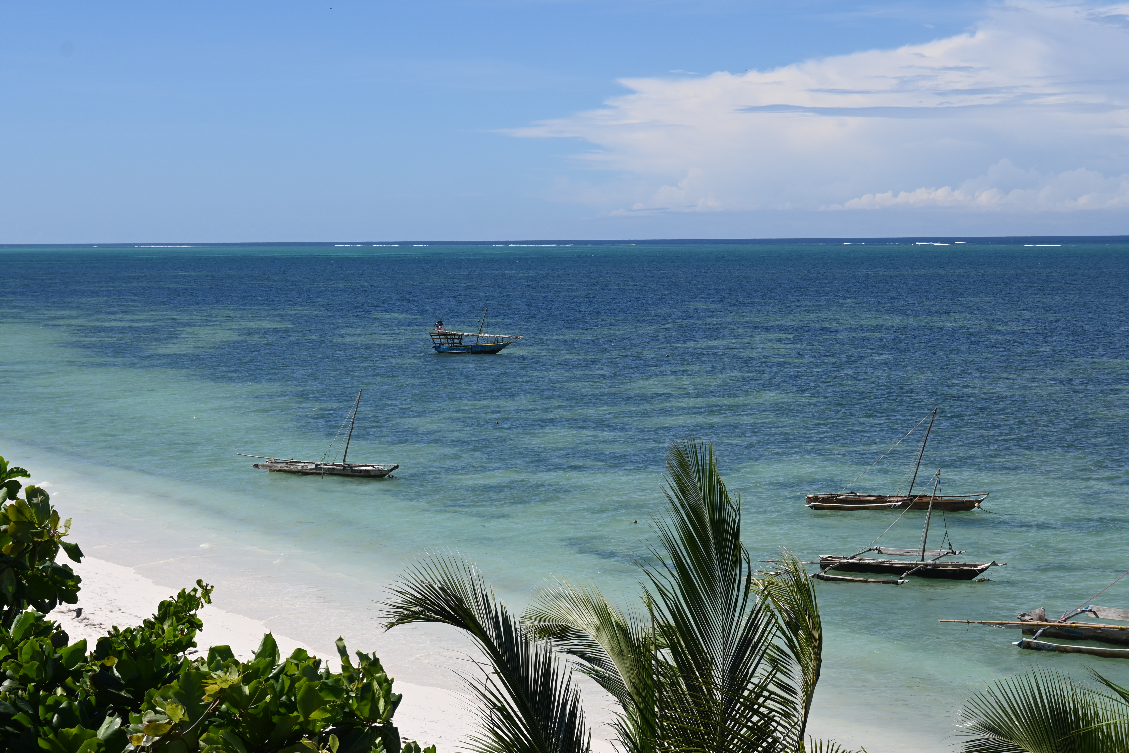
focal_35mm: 75
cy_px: 376
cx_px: 564
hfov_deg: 27.0
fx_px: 2352
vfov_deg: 18.2
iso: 100
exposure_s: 1/500
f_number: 8
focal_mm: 50
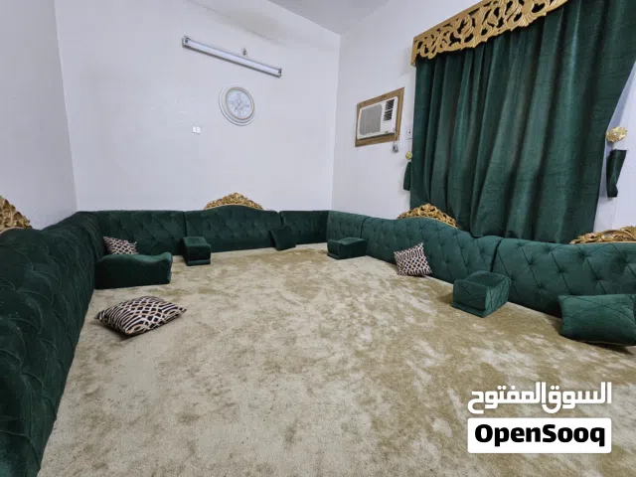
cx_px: 318
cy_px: 238
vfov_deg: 89.9
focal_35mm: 13
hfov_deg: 106.2
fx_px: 239
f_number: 2.2
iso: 640
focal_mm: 2.2
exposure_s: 1/33.3
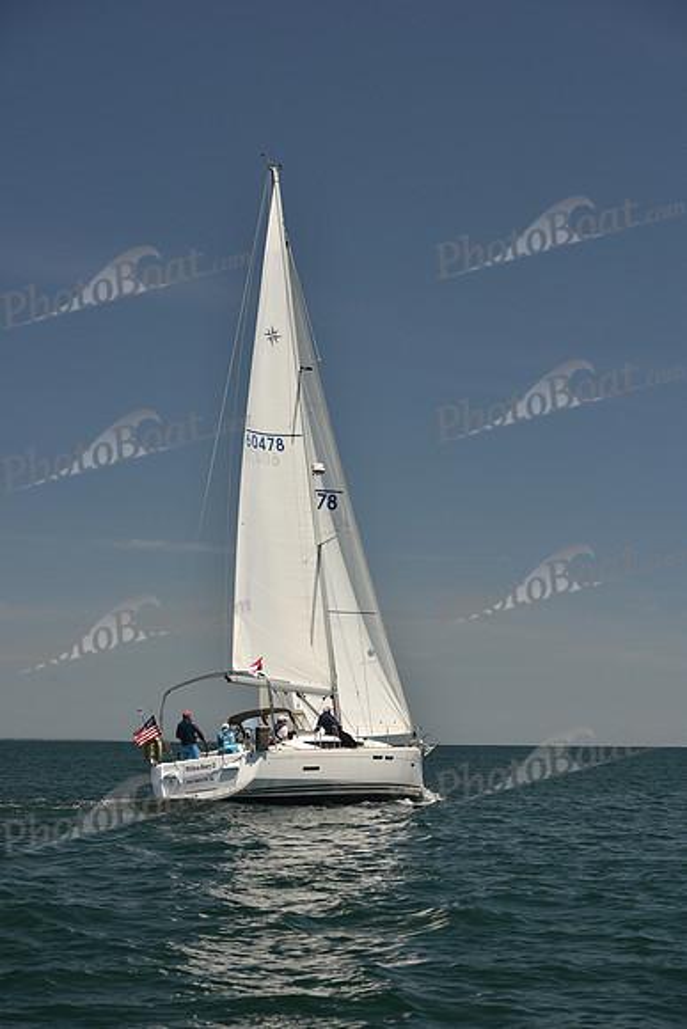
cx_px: 344
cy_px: 514
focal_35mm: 70
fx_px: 2002
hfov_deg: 19.5
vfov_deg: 28.8
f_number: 6.3
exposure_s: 1/800
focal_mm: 70
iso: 250
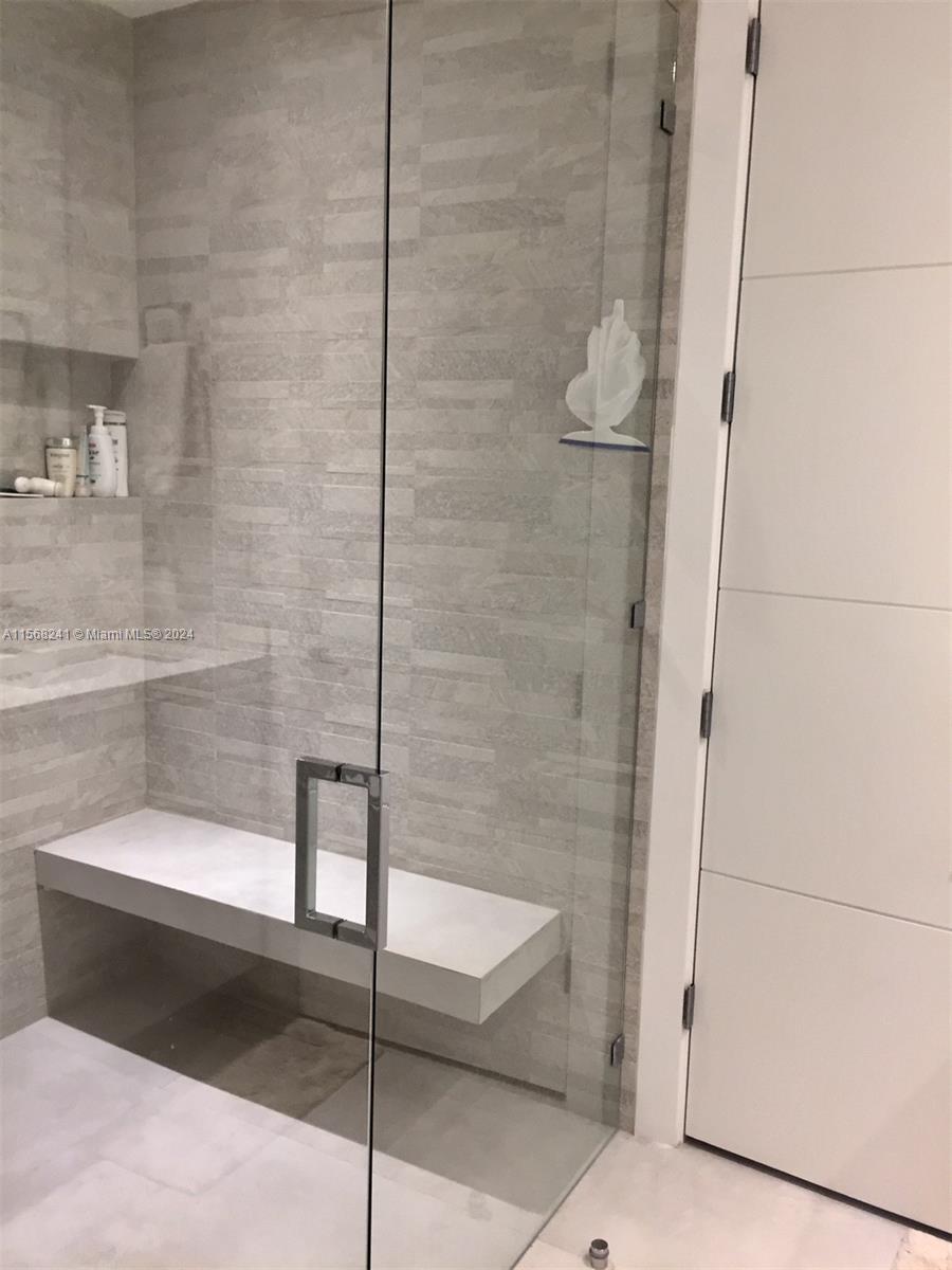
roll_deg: -1.2
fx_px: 1063
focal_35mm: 29
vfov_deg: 61.7
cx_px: 476
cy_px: 635
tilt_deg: -7.9
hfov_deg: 48.2
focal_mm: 4.15
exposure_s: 1/30
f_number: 2.2
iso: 80
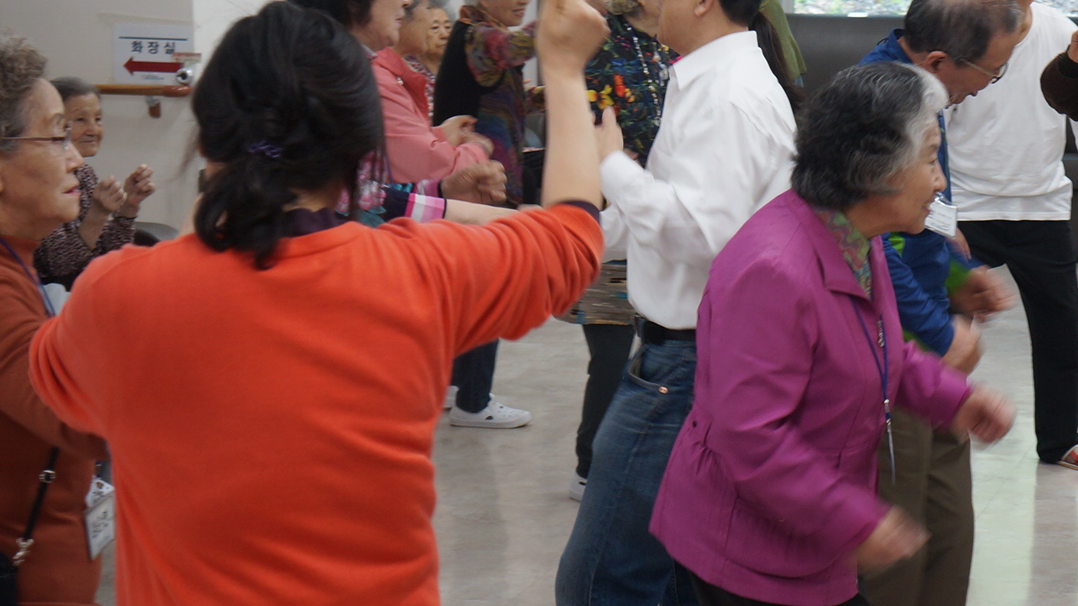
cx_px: 763
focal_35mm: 94
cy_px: 163
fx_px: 2687
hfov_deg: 22.5
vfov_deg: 12.8
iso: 320
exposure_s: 1/60
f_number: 4.5
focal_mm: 34
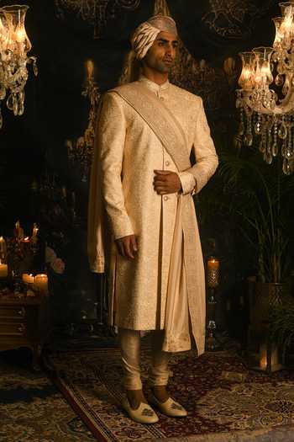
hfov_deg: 27.0
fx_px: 612
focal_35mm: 50
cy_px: 221
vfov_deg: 39.6
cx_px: 147
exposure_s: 1/80
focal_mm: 50
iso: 400
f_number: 8
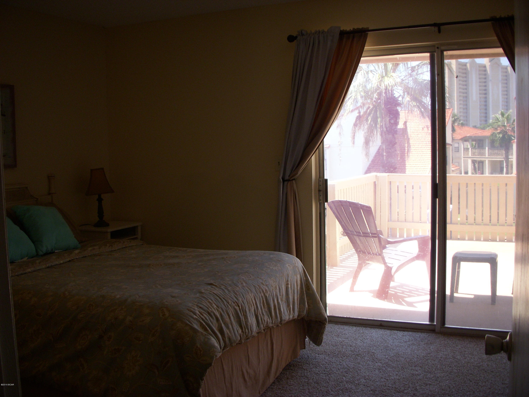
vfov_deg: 37.7
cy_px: 198
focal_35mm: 38
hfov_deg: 49.0
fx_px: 581
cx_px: 264
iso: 100
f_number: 3.3
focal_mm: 6.3
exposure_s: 1/50
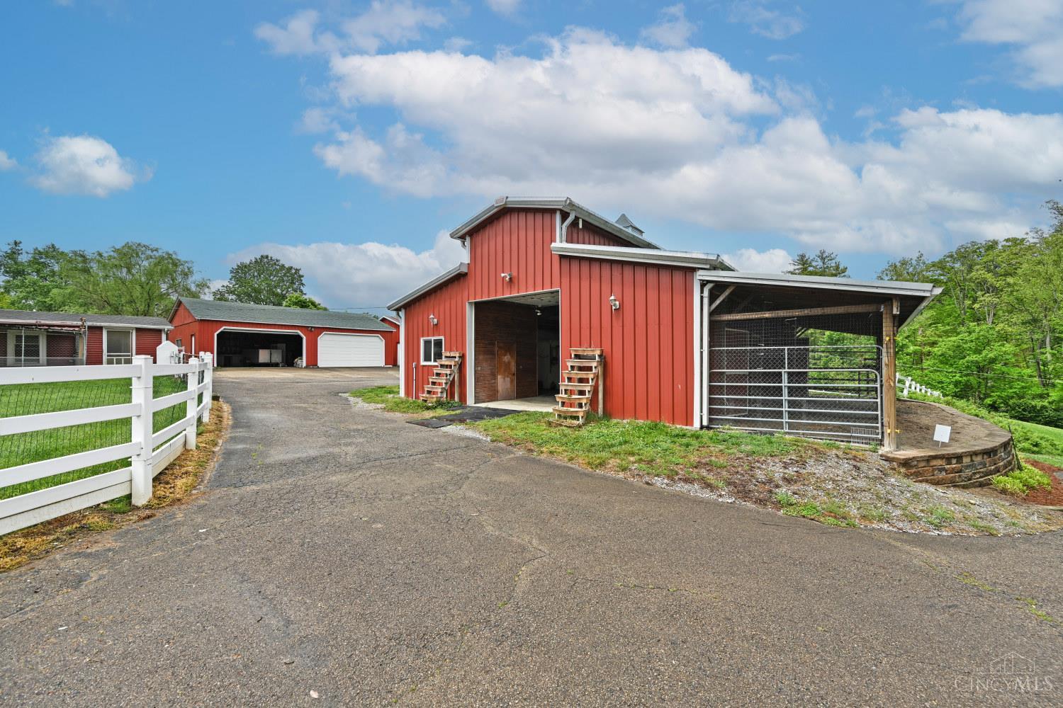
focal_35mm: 14
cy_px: 354
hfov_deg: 104.3
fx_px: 413
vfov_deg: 81.2
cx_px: 532
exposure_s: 1/400
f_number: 7.1
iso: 100
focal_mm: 14
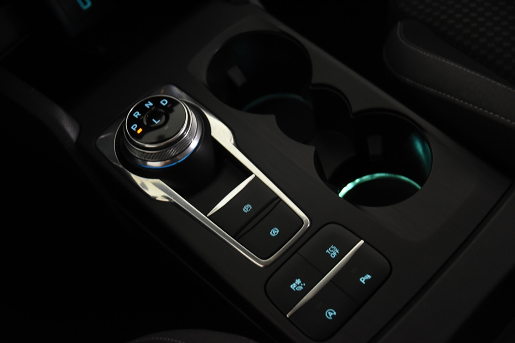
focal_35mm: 51
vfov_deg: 26.5
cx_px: 258
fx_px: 729
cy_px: 172
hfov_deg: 38.9
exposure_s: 1/50
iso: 1600
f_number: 3.5
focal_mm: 34
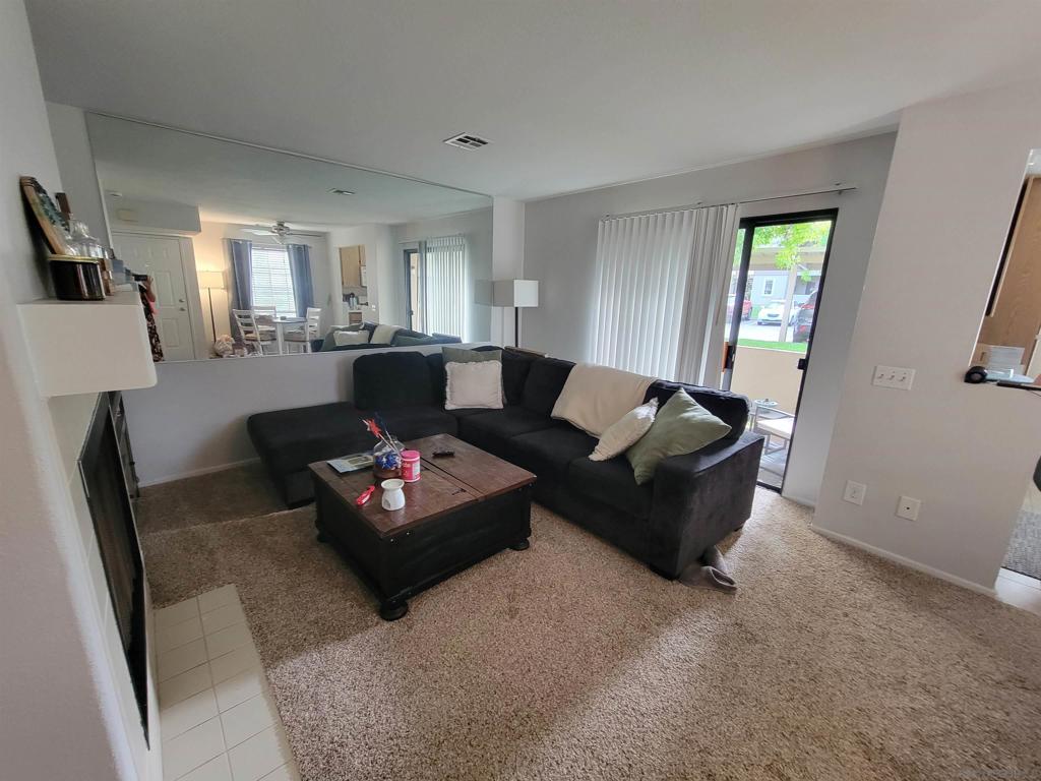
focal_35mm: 13
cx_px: 520
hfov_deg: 106.2
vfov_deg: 89.9
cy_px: 390
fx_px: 391
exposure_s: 1/30
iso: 500
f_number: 2.2
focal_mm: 2.2
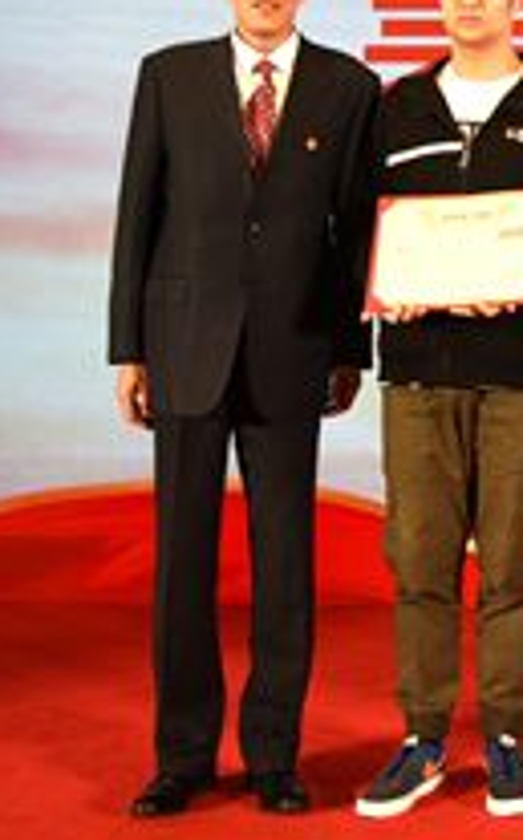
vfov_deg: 28.1
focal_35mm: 71
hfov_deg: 16.5
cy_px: 118
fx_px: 1623
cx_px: 807
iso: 100
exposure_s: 1/100
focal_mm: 24
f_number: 3.5
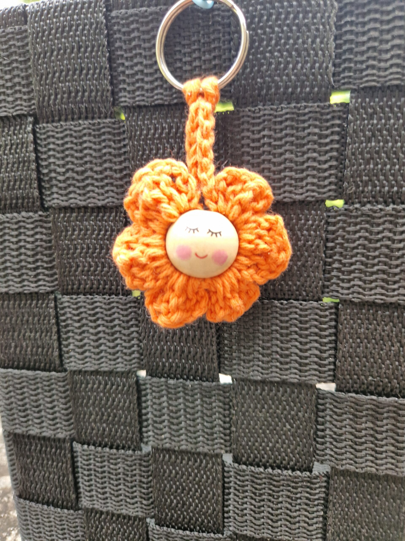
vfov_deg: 73.9
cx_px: 202
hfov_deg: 58.9
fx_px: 359
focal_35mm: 23
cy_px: 270
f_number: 1.8
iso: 80
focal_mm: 5.4
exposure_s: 1/180
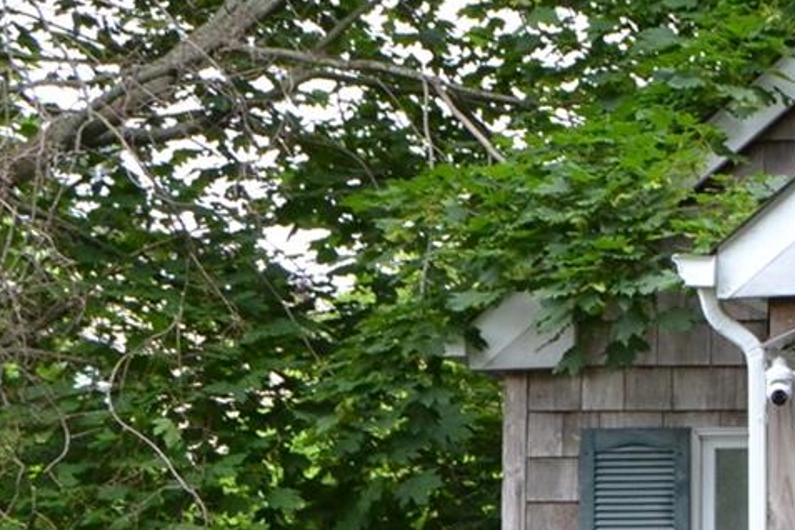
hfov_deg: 9.5
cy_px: 526
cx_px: 1485
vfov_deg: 6.6
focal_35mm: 206
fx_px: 4549
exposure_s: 1/100
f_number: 8
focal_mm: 32
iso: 400
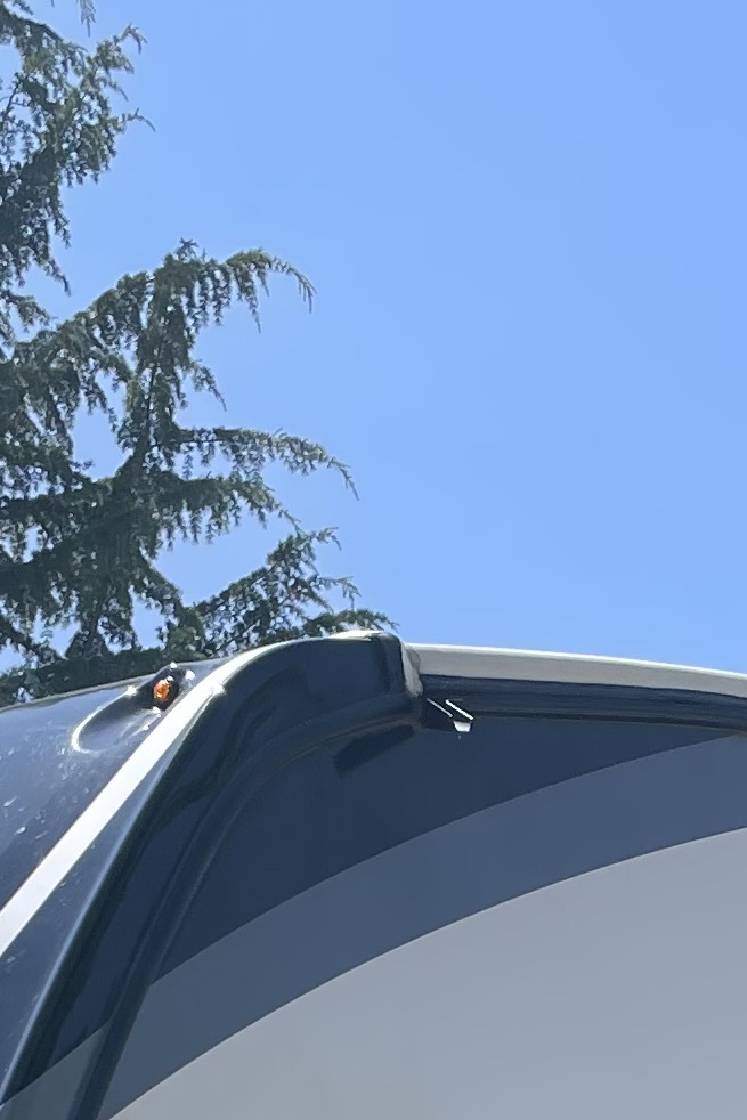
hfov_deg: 12.3
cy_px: 1657
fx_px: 3453
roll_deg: +1.2
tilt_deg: +7.9
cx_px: 611
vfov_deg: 16.8
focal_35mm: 111
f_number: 1.6
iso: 32
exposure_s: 1/2564
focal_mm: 4.2
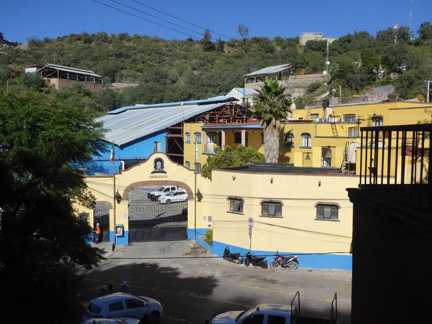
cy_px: 162
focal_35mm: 36
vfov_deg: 39.7
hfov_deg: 51.4
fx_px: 449
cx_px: 216
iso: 125
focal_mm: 6.3
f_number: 3.7
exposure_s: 1/1300
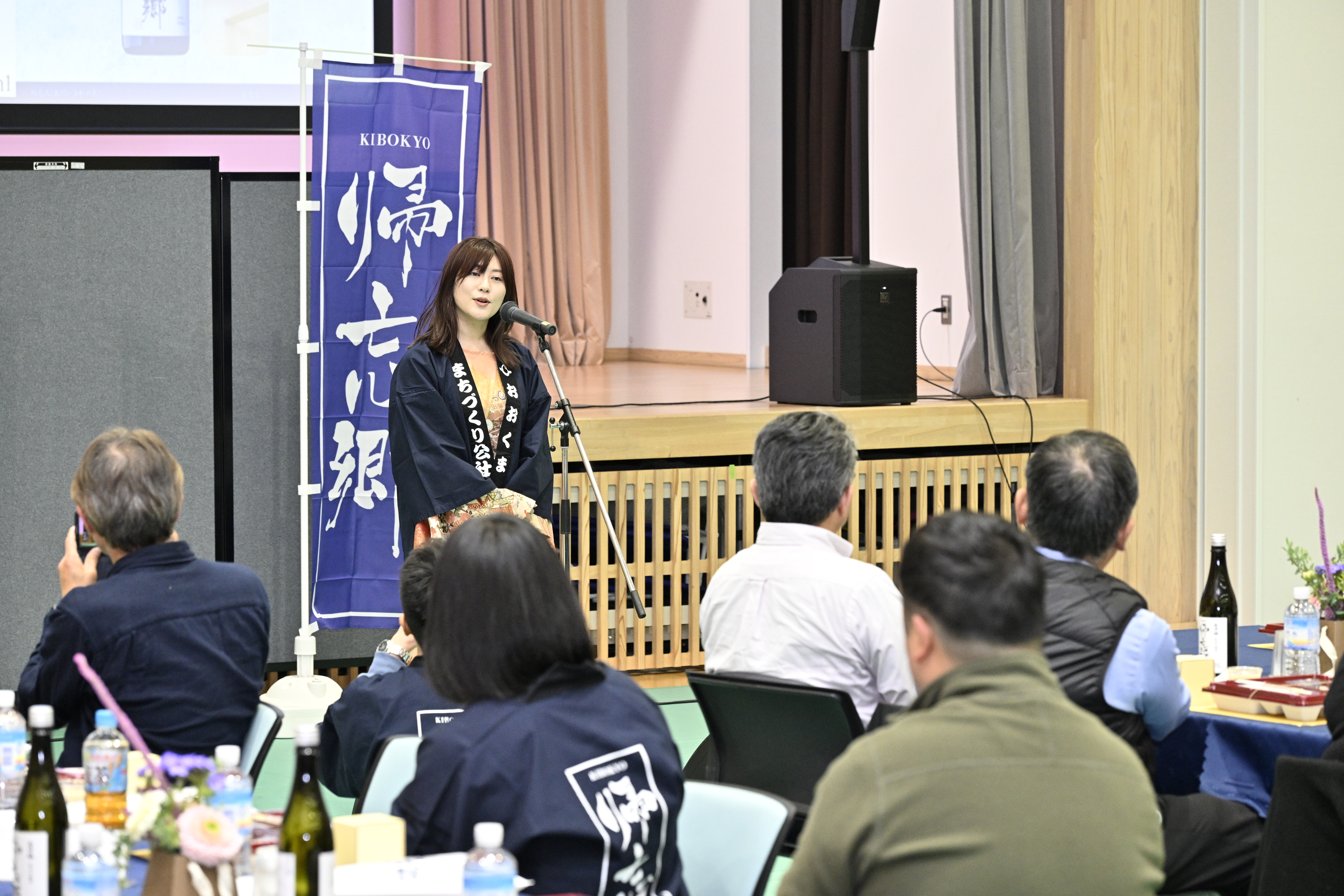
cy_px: 448
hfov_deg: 17.1
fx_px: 4480
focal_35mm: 120
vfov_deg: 11.4
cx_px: 672
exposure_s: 1/160
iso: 3600
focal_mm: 120
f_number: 5.6
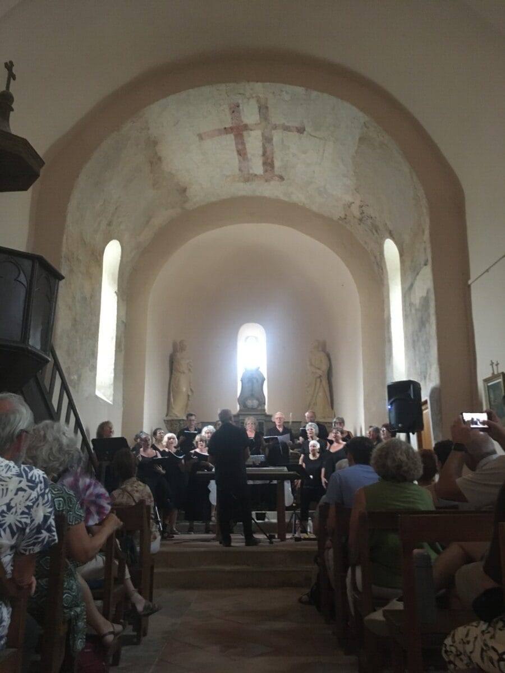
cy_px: 336
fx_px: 564
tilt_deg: +16.2
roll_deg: +0.9
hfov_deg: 48.2
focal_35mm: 29
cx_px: 252
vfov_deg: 61.7
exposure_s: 1/17
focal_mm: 4.15
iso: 500
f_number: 2.2
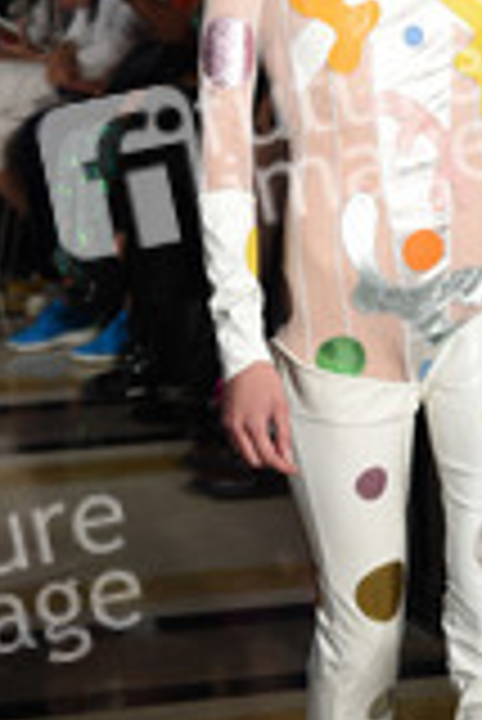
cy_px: 378
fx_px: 4308
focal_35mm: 215
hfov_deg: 6.4
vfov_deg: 9.6
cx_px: 403
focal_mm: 86
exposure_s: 1/640
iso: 1000
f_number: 5.6
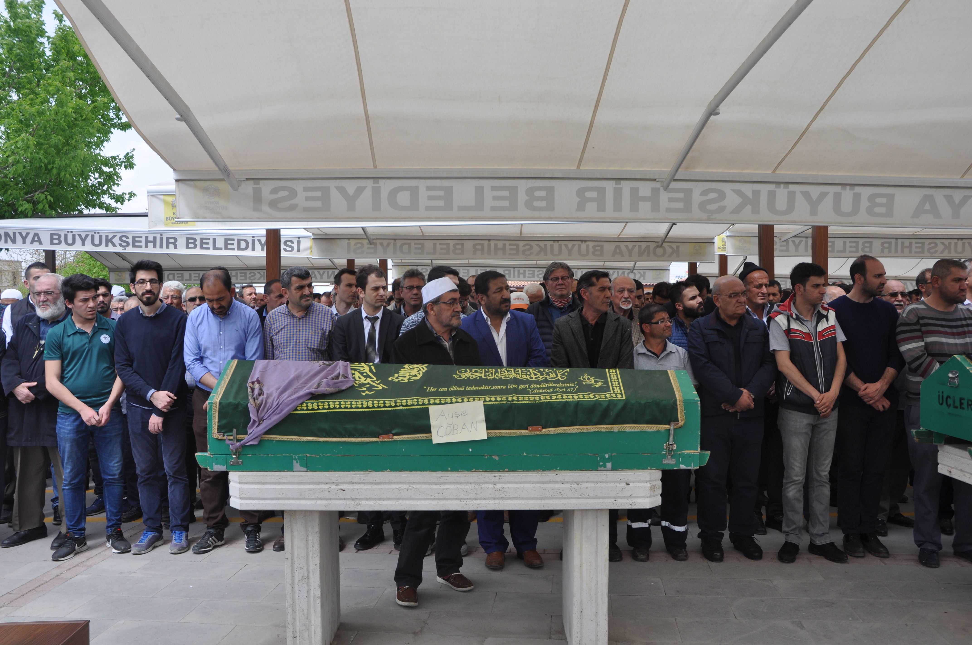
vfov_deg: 39.9
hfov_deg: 57.3
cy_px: 322
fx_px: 890
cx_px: 486
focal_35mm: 33
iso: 200
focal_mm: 22
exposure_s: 1/200
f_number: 7.1
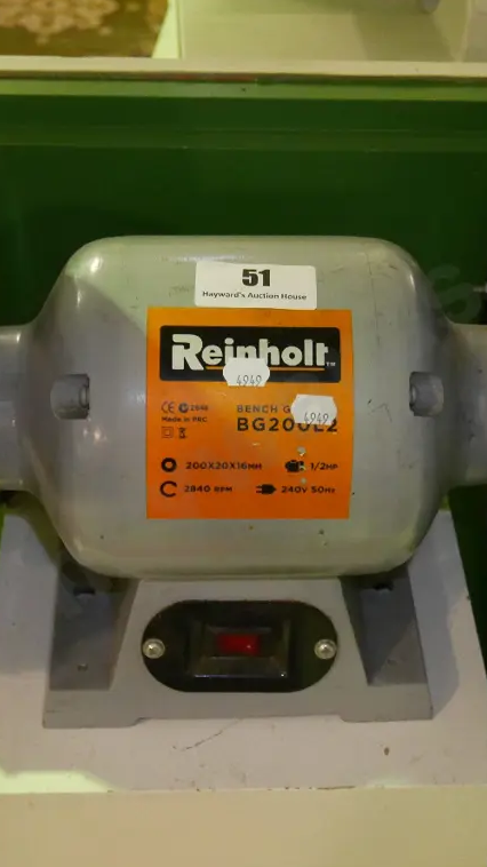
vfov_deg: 39.2
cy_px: 435
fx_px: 1218
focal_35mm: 53
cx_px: 263
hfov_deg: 22.6
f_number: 4.2
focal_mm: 18
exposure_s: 1/60
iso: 3200
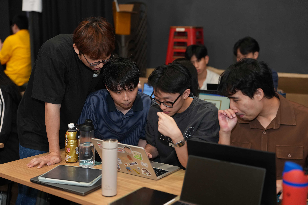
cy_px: 102
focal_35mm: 50
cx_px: 154
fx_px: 428
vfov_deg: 27.0
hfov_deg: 39.6
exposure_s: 1/125
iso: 800
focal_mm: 50
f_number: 2
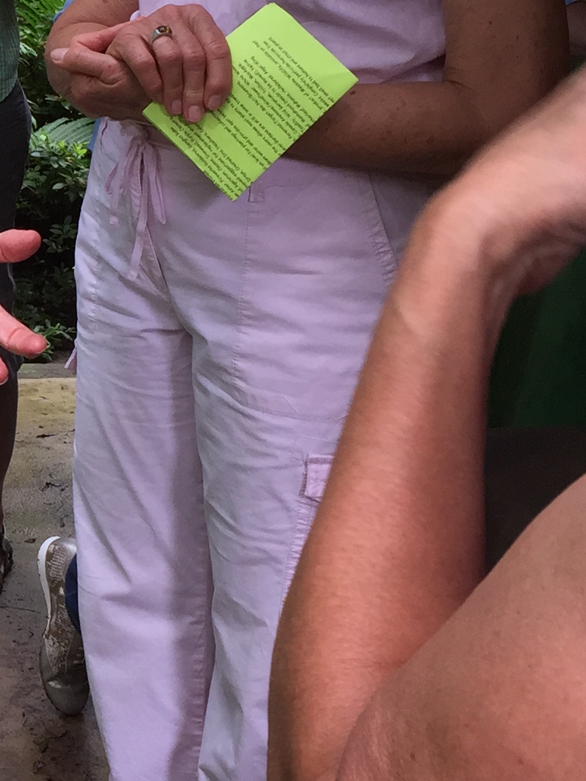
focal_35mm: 89
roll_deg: +0.9
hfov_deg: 15.4
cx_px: -280
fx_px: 2009
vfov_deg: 22.0
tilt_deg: -17.9
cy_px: 391
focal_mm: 4.15
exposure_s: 1/120
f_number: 2.2
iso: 50
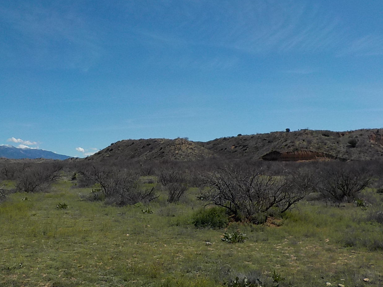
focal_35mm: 39
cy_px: 110
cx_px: 153
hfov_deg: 47.6
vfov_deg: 36.6
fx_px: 431
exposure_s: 1/2000
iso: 125
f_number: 3.3
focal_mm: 4.1
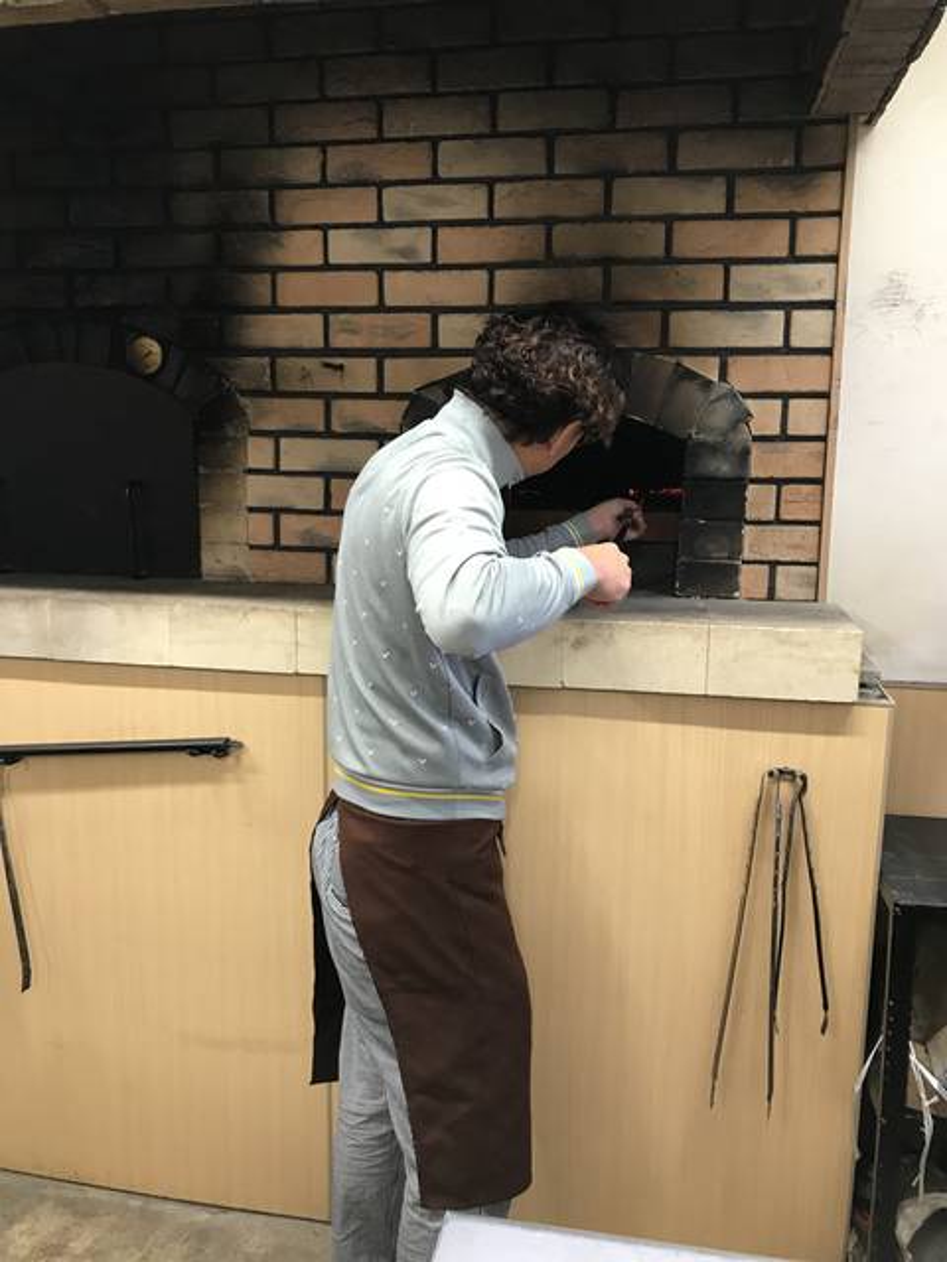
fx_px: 1021
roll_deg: +0.3
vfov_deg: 63.4
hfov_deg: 49.7
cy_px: 631
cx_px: 474
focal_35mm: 28
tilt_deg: -10.0
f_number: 1.8
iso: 40
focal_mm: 3.99
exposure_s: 1/20
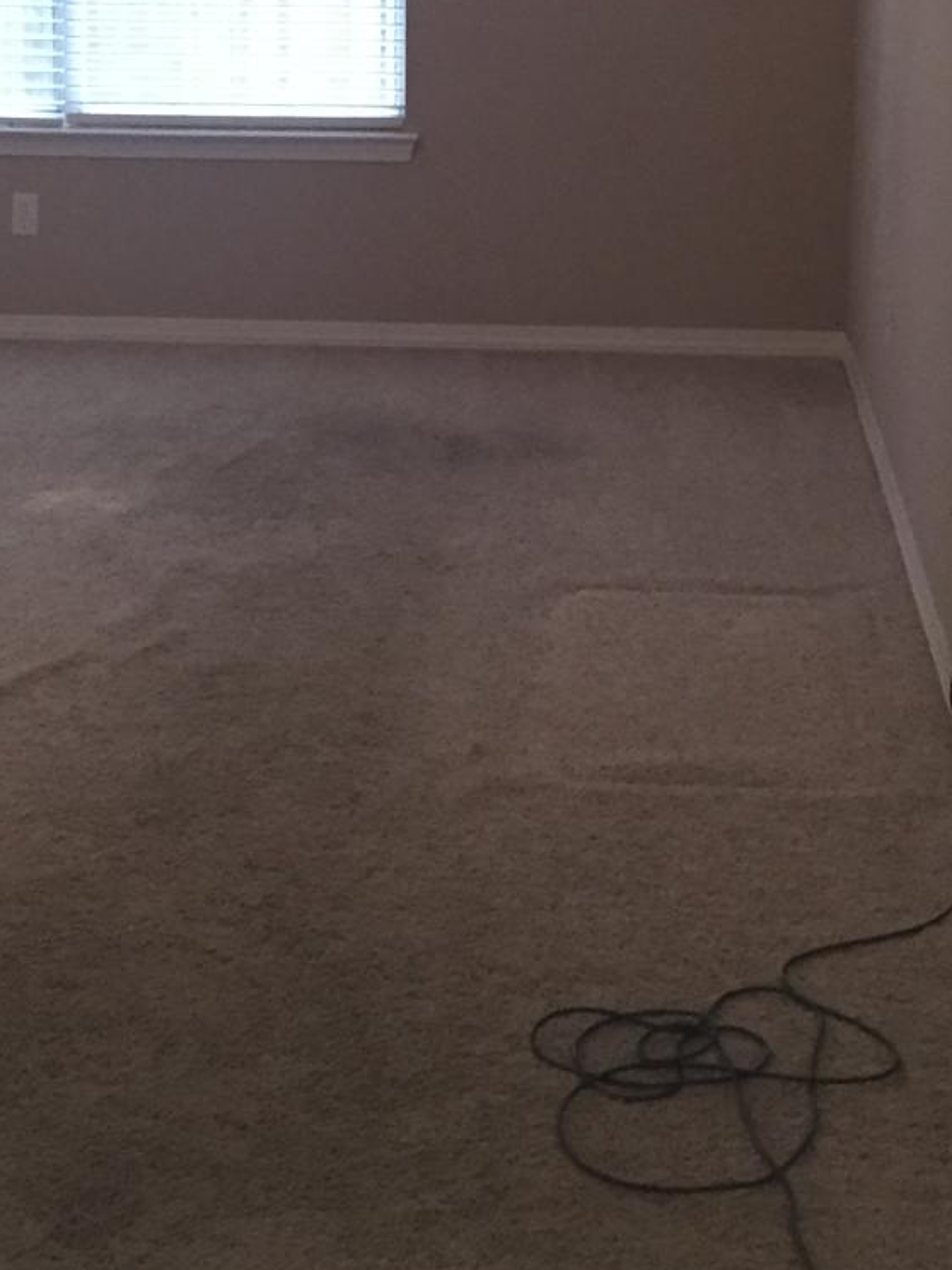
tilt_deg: -6.8
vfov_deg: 24.4
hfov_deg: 18.9
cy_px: 155
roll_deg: -0.3
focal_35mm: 78
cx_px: 432
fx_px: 2860
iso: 160
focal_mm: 4.15
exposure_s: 1/30
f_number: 2.2
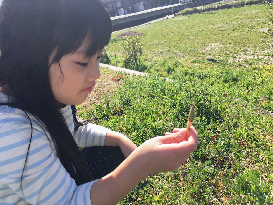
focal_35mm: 29
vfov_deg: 48.2
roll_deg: +11.2
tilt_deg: -20.6
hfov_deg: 61.7
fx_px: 229
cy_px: 102
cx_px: 136
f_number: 2.2
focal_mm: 4.15
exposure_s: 1/989
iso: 32
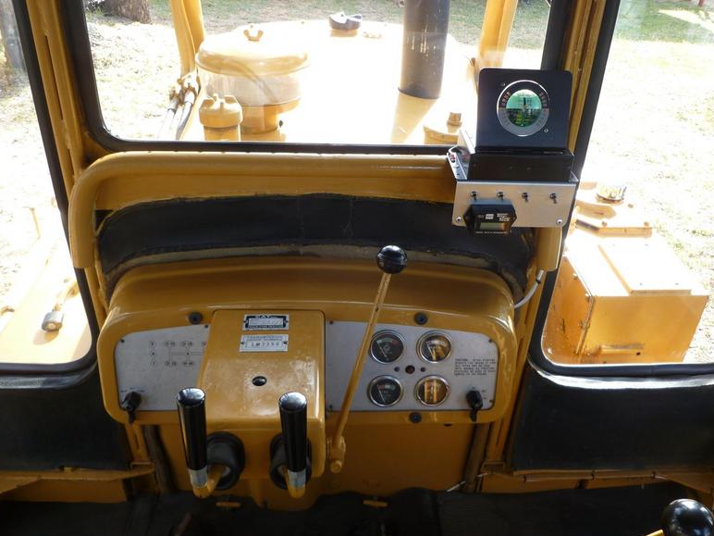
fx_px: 598
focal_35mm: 29
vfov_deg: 48.2
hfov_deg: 61.7
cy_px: 263
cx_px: 363
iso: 80
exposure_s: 1/30
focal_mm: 5
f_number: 3.3
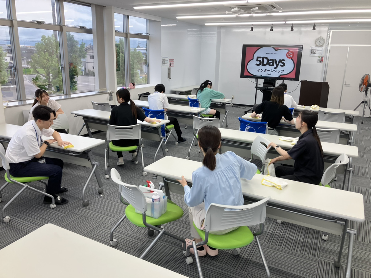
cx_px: 186
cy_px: 139
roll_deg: -1.7
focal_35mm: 28
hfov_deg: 63.4
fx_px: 300
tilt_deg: -16.1
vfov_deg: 49.7
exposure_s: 1/120
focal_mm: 3.99
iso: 50
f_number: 1.8
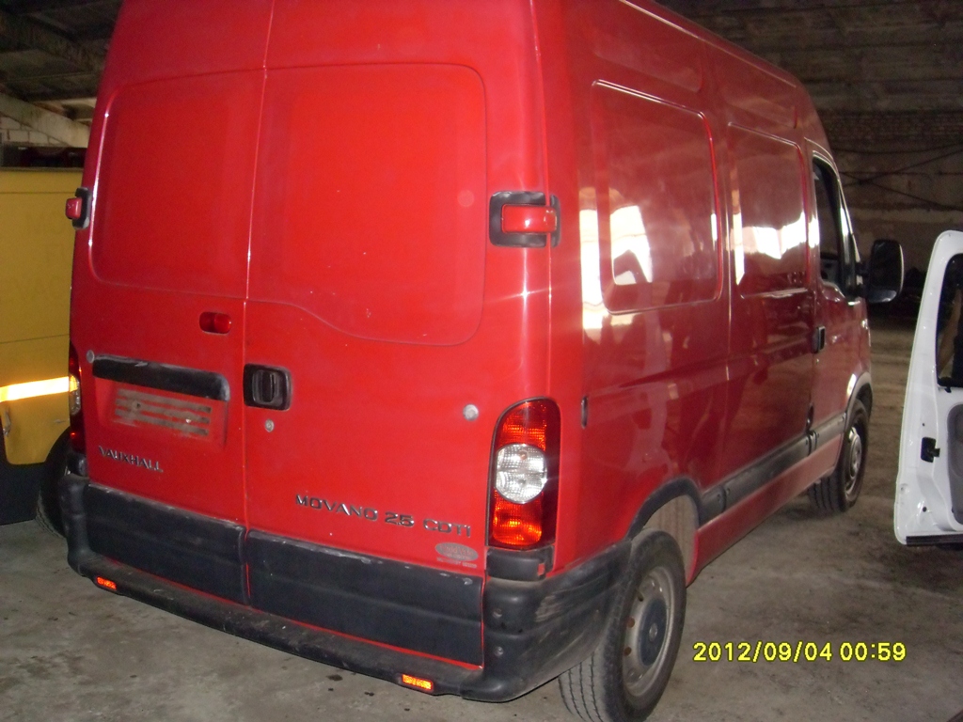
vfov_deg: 38.7
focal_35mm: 37
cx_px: 482
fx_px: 1029
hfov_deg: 50.1
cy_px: 361
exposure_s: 1/45
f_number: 2.8
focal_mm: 6.3
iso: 320
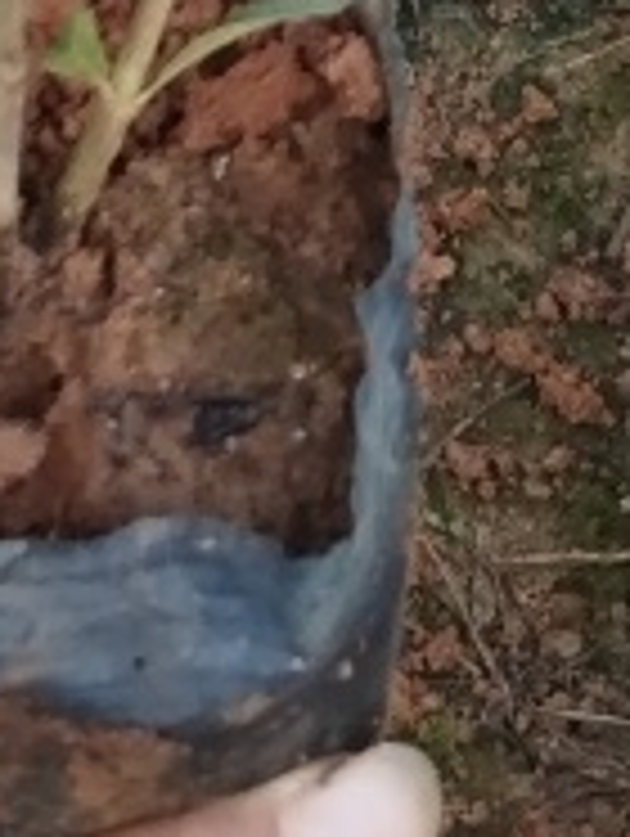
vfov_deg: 10.8
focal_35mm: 149
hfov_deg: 9.8
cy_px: -1298
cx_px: -202
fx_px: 3607
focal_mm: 4.95
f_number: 1.9
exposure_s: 1/100
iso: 334
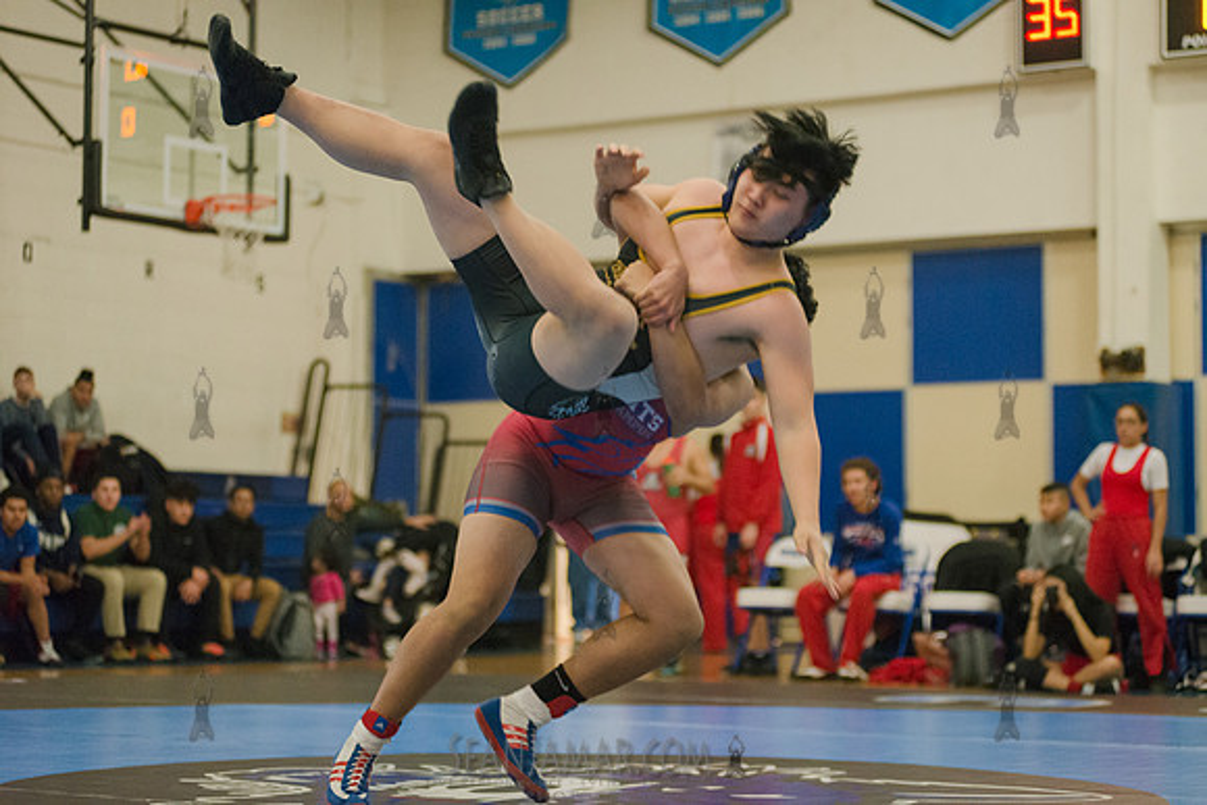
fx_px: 2683
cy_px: 402
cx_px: 604
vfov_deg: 17.1
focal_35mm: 80
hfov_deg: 25.4
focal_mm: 80
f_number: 2.8
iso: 5000
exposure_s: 1/320
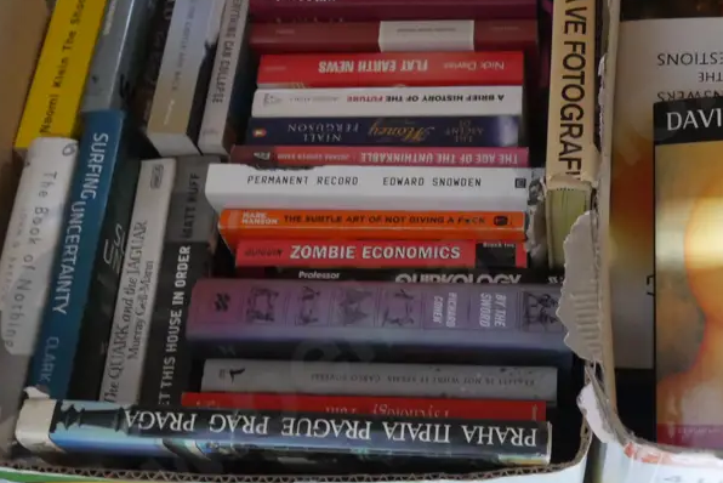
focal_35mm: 50
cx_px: 512
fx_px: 1005
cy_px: 220
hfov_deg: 38.9
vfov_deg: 27.0
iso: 3200
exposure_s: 1/40
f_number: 3.5
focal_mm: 14
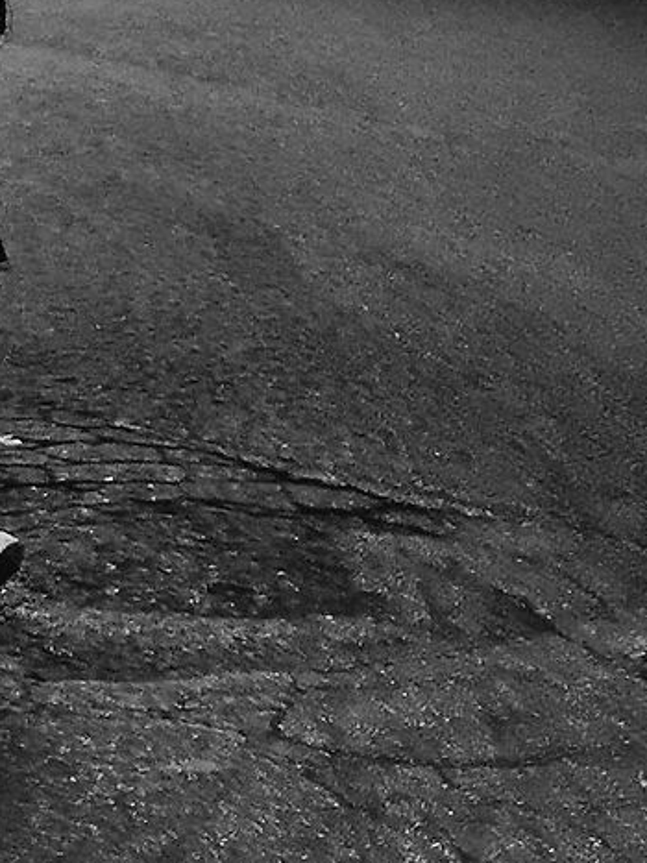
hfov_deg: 9.5
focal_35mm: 149
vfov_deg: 12.4
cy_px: -543
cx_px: -457
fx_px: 3715
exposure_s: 1/942
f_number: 2.2
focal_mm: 4.15
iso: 32
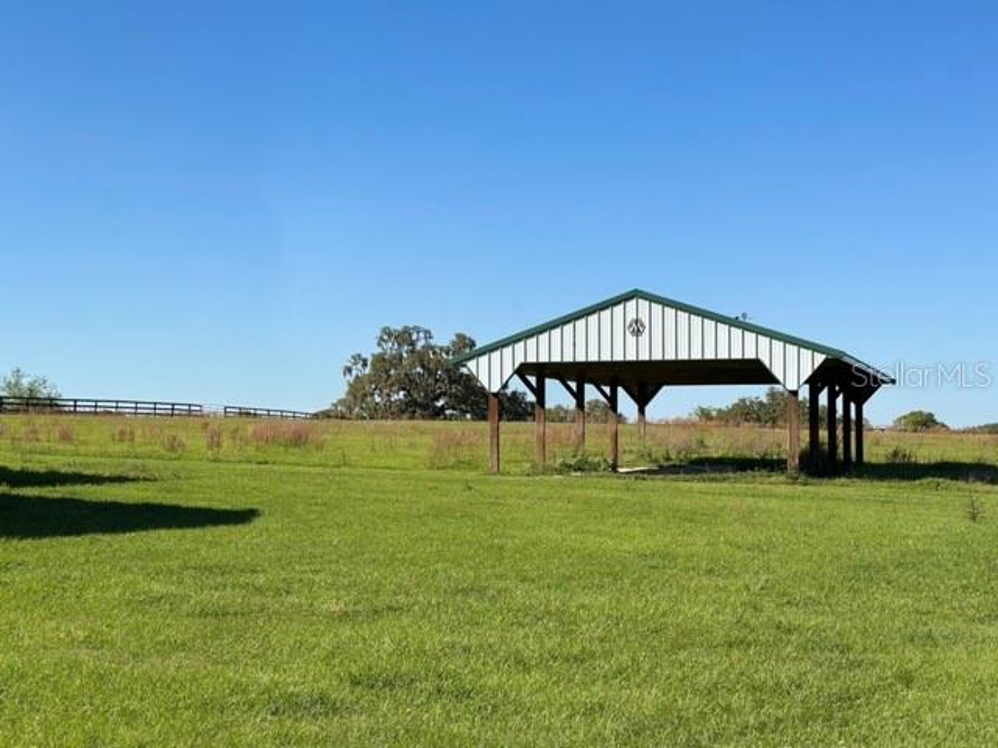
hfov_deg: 39.7
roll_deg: -0.5
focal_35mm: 48
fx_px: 1384
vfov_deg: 30.3
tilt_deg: +2.4
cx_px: 499
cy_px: 374
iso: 100
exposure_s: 1/7634
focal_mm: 6.86
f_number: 1.78
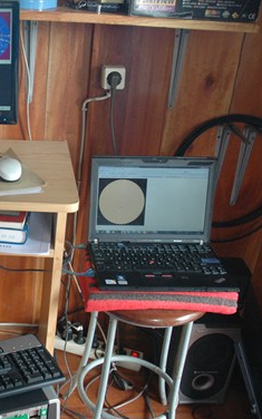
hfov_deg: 26.9
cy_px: 205
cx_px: -26
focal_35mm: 44
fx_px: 503
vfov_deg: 45.3
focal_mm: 18
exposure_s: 1/50
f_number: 4
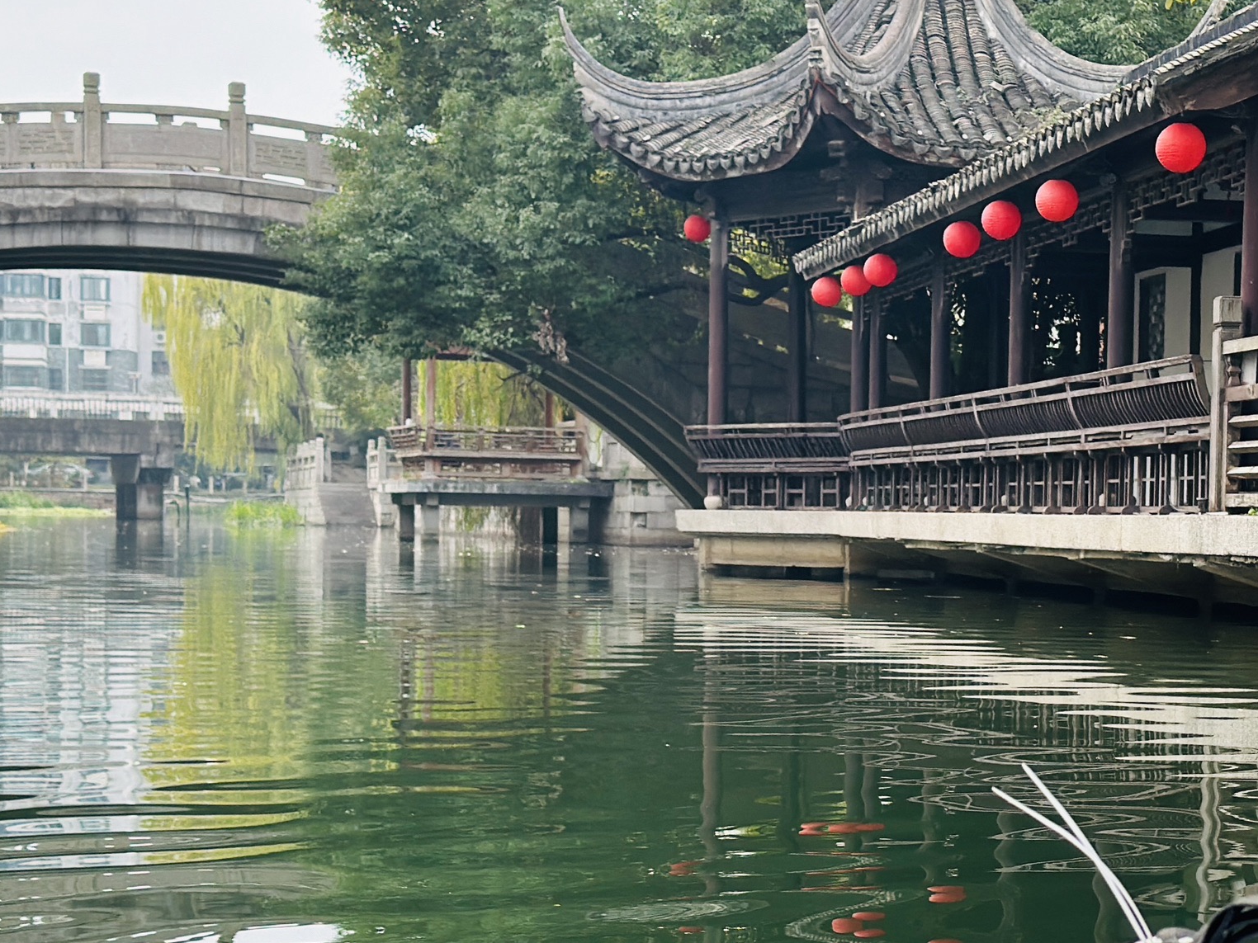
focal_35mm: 63
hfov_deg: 30.6
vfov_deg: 23.3
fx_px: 2290
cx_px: 771
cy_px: 480
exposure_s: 1/823
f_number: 1.78
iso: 80
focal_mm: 6.86
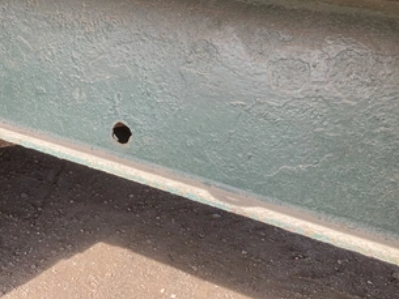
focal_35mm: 38
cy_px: 124
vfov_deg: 37.6
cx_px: 156
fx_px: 438
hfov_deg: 48.6
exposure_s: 1/163
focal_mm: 3
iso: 25
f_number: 1.8
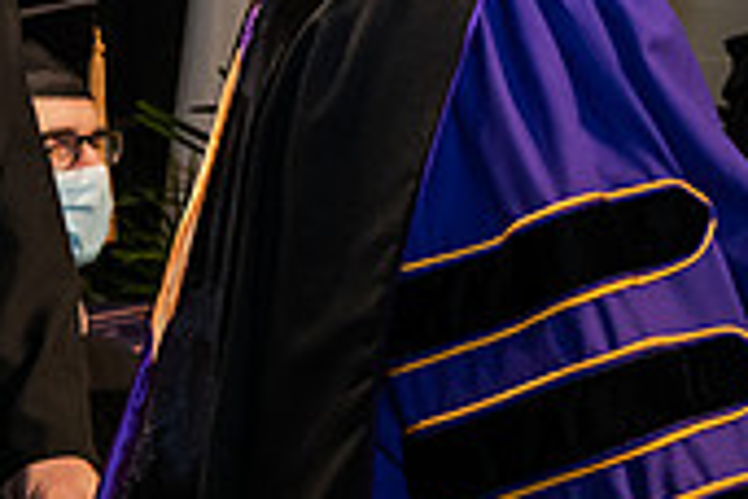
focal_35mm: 190
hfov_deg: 10.4
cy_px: 68
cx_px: 1185
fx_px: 3947
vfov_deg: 7.2
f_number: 6.3
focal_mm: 56
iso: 1600
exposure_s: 1/200
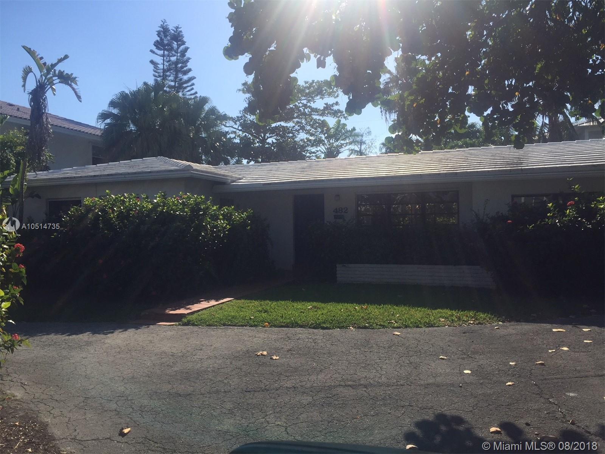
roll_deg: -0.2
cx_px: 302
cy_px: 227
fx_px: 507
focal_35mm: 29
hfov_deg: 61.7
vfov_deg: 48.2
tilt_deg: +0.7
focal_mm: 4.15
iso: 32
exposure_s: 1/2326
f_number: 2.2
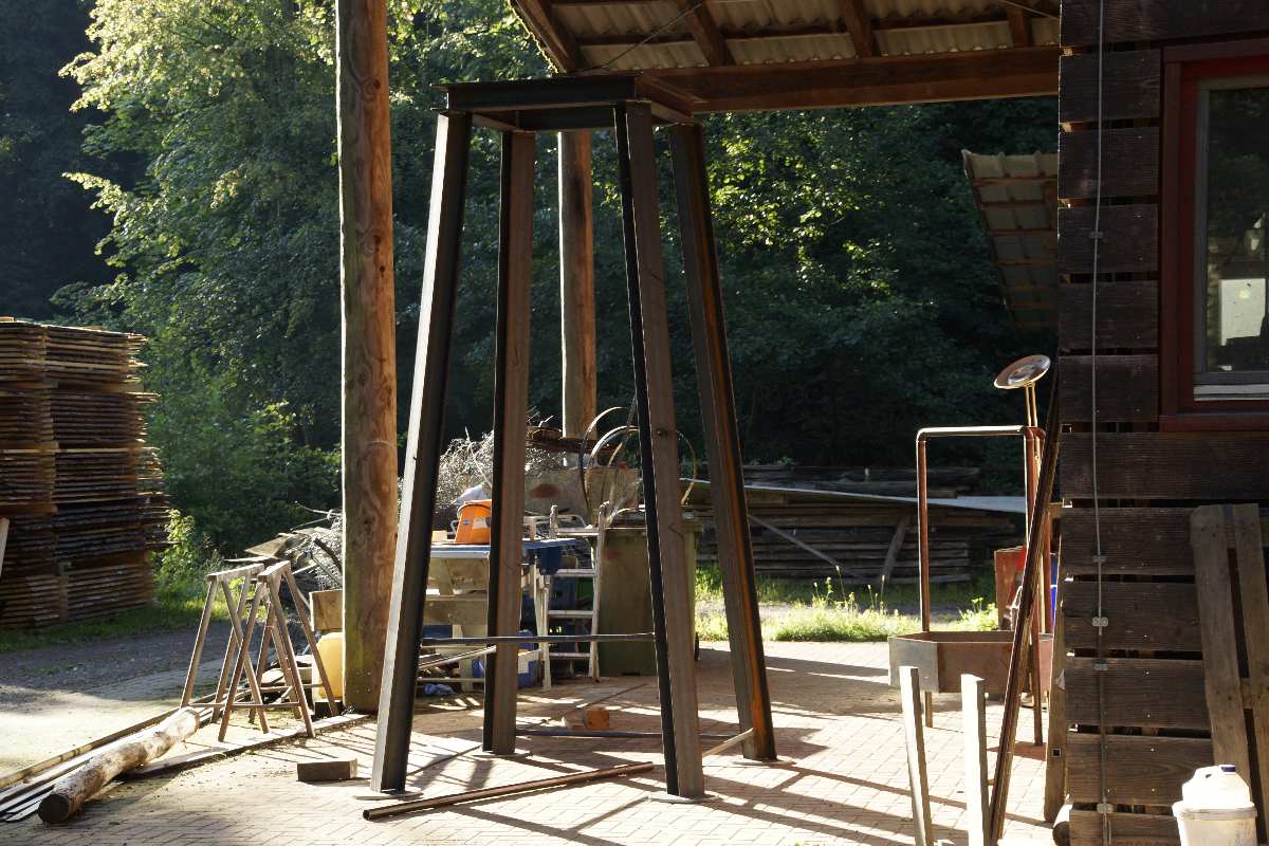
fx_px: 2644
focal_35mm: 75
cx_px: 634
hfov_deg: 27.0
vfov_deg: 18.2
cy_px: 423
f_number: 6.3
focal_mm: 50
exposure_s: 1/80
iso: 200
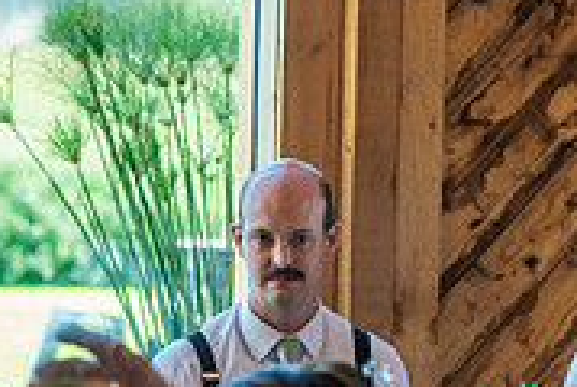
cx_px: -132
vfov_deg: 4.0
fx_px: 5507
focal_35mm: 343
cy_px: 427
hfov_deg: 6.0
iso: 1000
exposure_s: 1/250
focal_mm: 106
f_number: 5
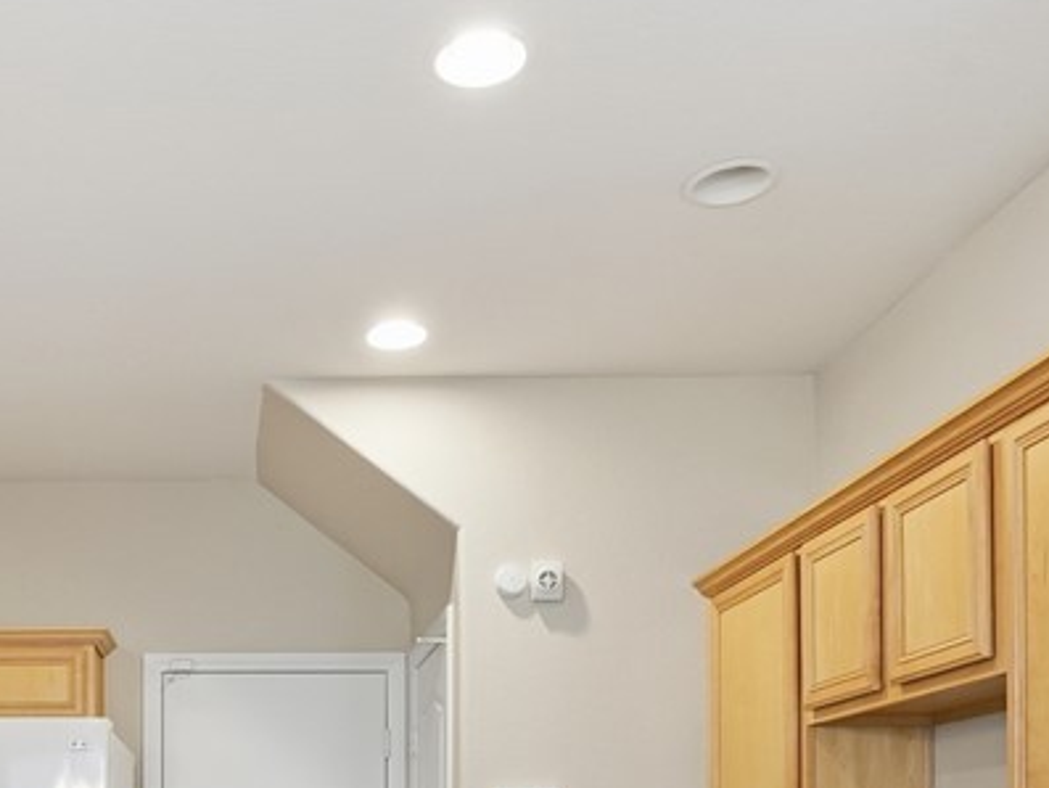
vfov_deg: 30.3
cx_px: 188
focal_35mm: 42
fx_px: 1273
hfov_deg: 42.5
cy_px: 894
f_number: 9
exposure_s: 1/100
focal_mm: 16
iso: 1000
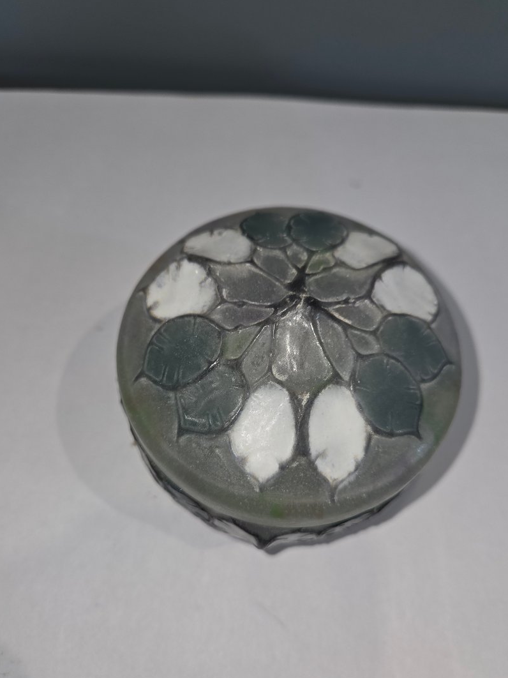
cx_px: 250
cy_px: 365
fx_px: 509
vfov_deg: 67.2
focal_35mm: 26
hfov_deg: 53.0
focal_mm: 5.4
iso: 400
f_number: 1.8
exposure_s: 1/60
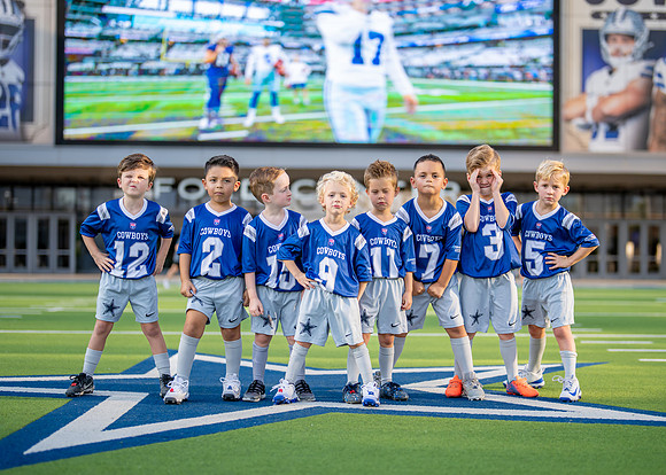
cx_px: 367
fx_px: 1194
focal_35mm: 63
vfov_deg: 22.5
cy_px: 256
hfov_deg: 31.1
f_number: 1.2
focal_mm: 50
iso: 125
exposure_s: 1/3200
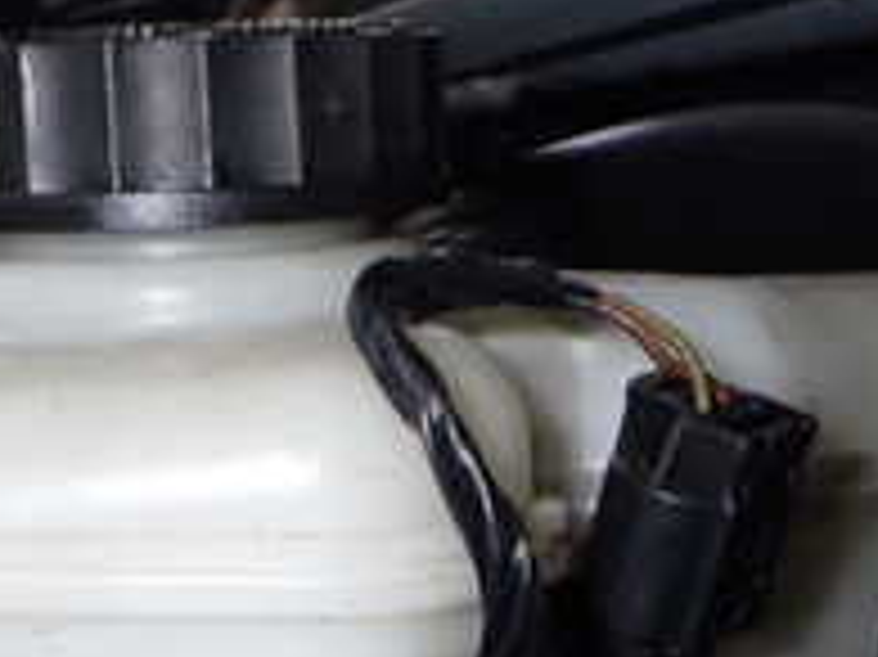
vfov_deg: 18.3
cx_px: 338
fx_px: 1952
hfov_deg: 25.3
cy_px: 742
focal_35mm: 77
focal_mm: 4.5
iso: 200
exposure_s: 1/30
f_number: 5.6
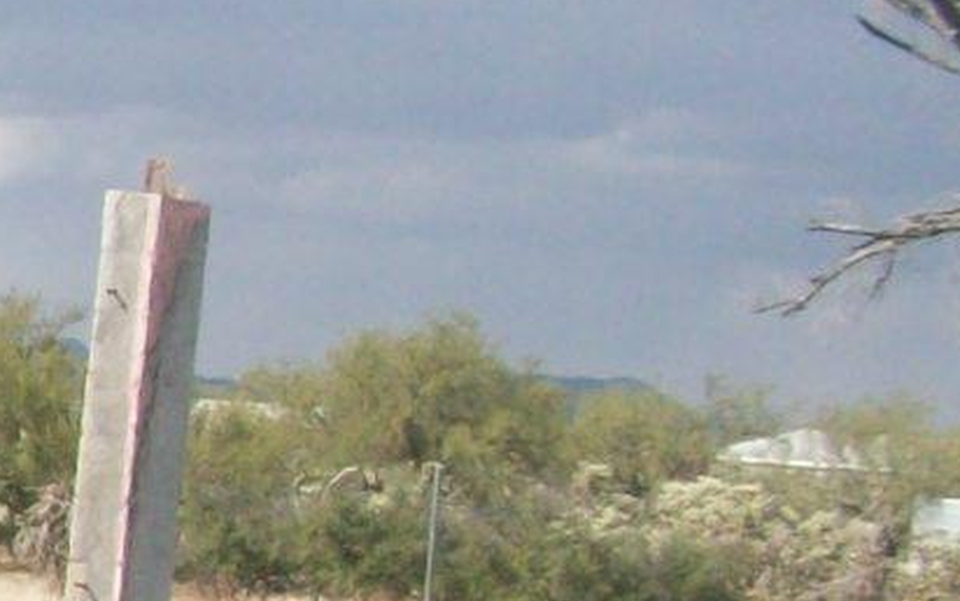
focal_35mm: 179
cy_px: 247
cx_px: -1205
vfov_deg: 7.3
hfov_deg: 10.4
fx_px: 4686
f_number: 5.5
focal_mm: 5.7
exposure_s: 1/298
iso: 64
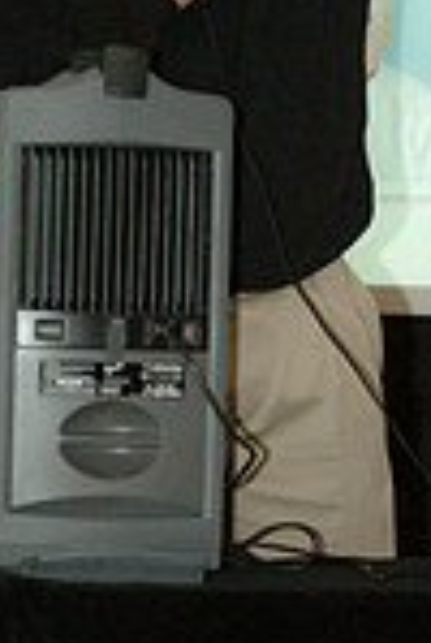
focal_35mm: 352
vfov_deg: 5.8
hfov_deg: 3.9
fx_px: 6292
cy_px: 190
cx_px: 209
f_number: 2.8
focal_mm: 78
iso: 800
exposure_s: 1/60
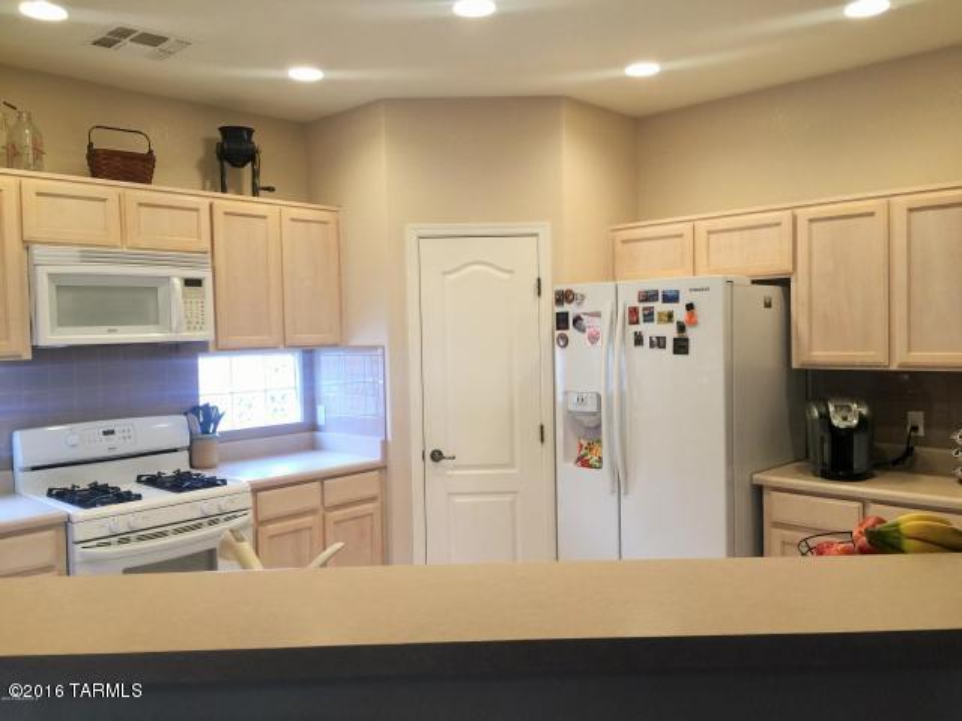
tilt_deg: -1.6
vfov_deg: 48.2
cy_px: 360
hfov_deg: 61.7
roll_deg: +1.0
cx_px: 481
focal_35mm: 29
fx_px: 806
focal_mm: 4.15
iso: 50
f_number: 2.2
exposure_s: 1/30
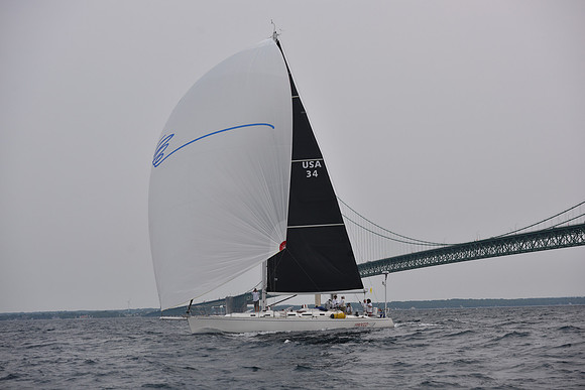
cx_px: 292
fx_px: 1138
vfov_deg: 19.5
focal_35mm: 70
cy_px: 195
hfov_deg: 28.8
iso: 250
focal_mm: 70
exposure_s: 1/640
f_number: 5
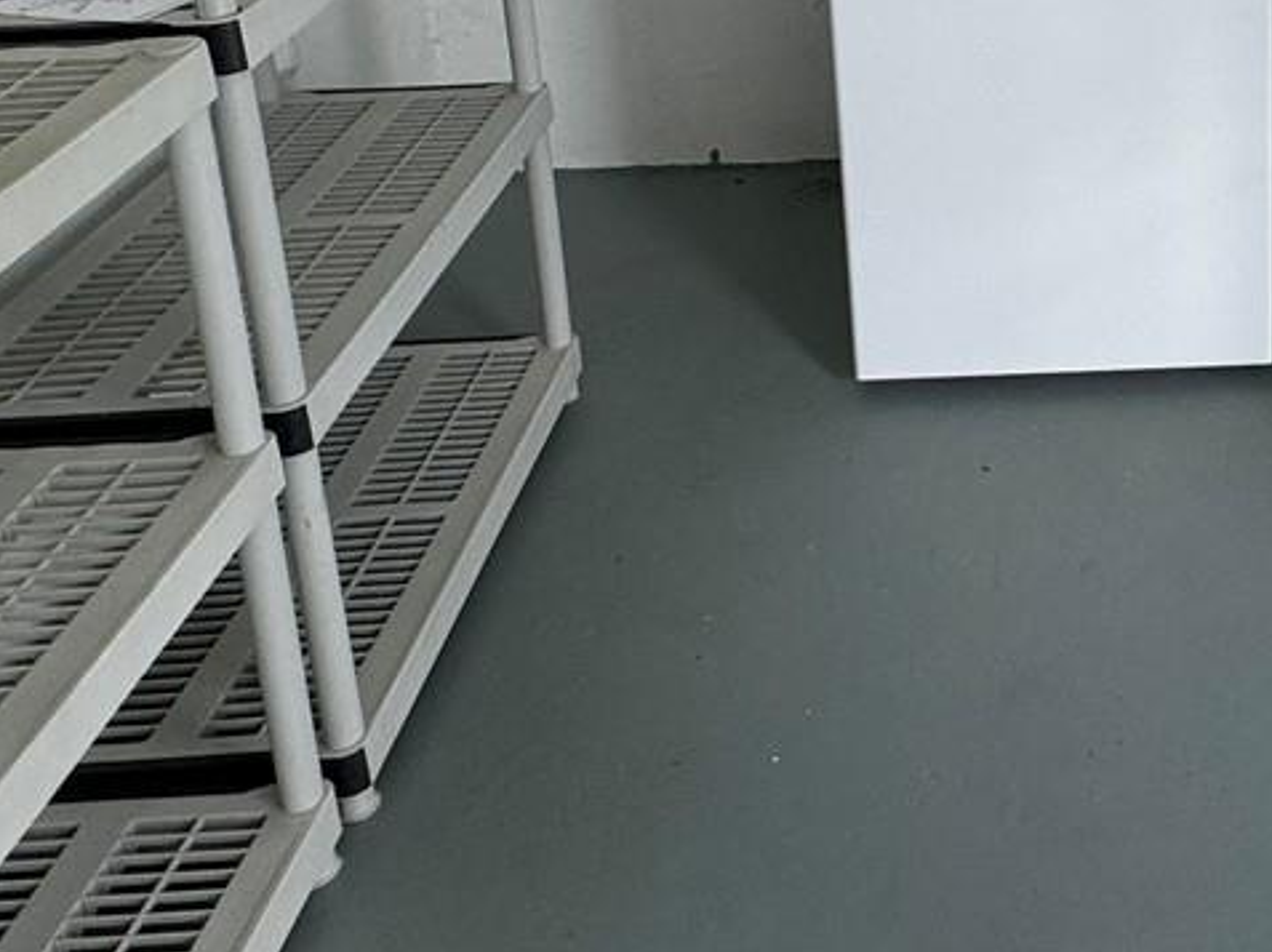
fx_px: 1726
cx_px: 1208
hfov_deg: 37.1
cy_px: -155
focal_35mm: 47
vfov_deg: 27.5
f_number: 2.2
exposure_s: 1/120
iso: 80
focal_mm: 2.22
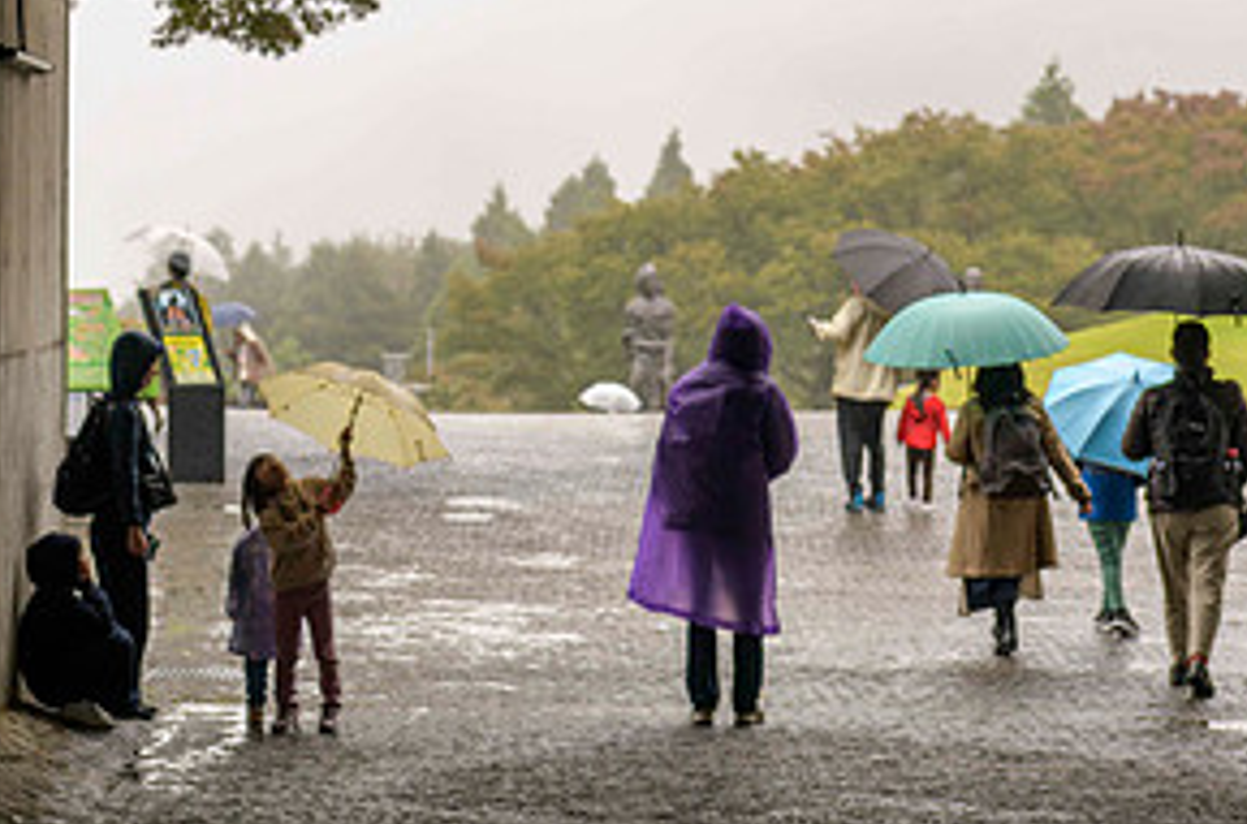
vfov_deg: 9.1
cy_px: 171
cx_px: 503
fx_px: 5182
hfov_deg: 13.7
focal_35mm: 150
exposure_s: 1/160
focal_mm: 70
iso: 110
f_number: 5
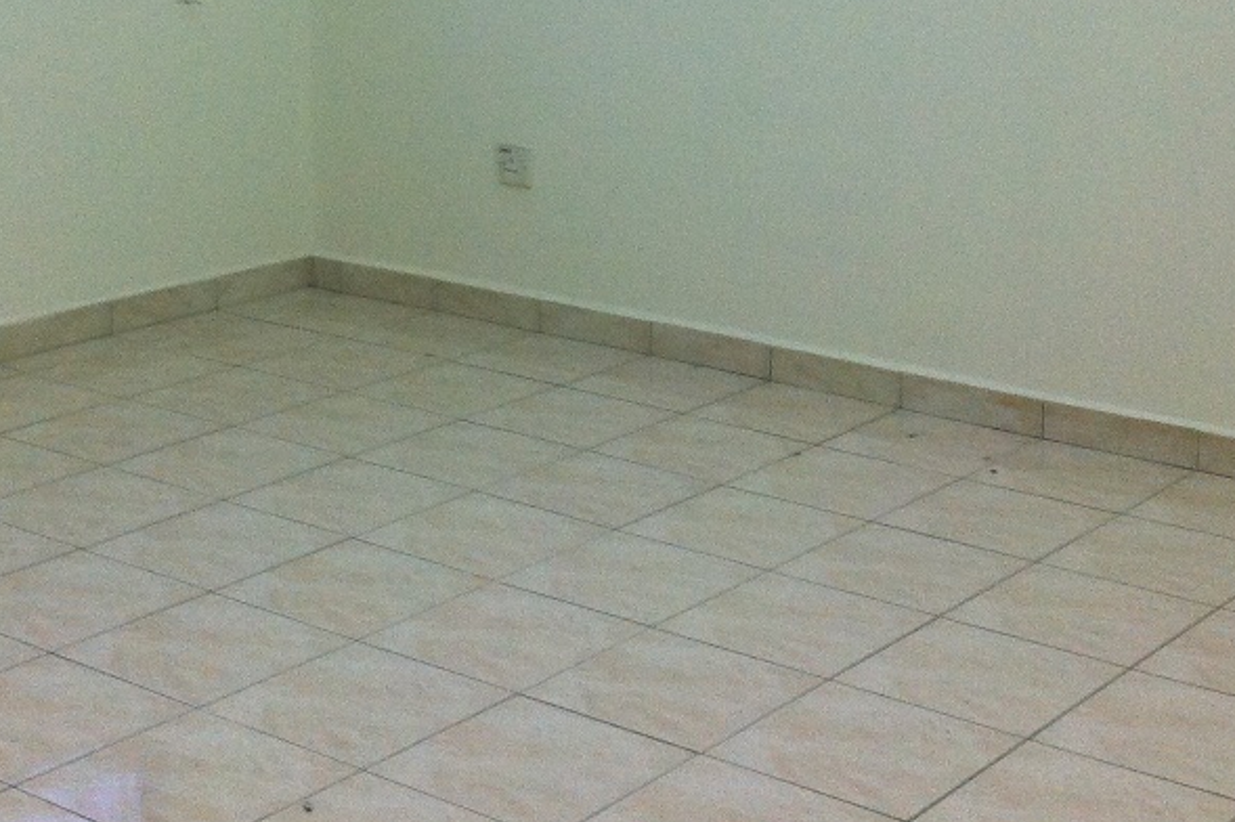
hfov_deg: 28.1
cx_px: 572
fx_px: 2469
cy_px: -12
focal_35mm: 72
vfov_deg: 18.4
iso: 160
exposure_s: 1/17
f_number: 2.8
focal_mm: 3.85
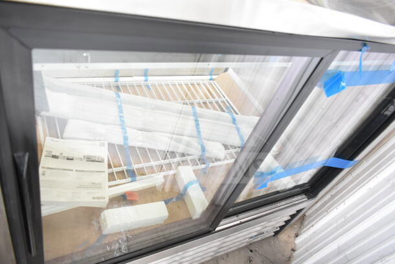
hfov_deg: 67.4
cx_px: 198
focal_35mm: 27
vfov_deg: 48.0
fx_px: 296
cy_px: 132
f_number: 3.5
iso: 1600
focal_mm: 18
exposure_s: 1/50
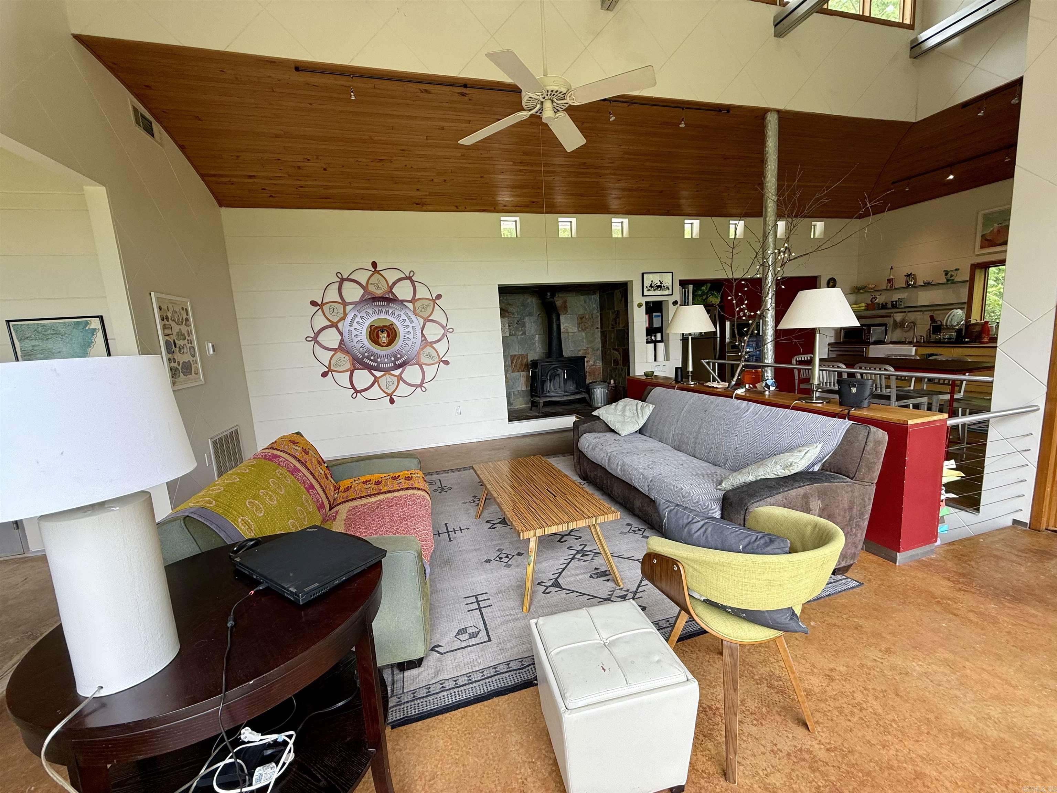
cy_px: 396
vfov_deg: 85.7
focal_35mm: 14
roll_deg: +3.9
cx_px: 528
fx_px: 427
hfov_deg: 102.1
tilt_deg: -7.9
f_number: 2.2
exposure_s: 1/99
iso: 64
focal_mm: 2.22
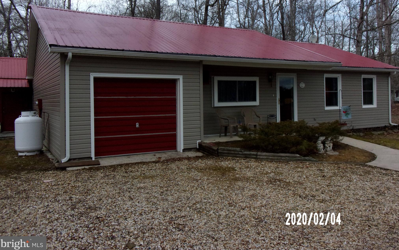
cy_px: 101
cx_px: 199
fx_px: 326
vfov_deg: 41.6
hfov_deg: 62.9
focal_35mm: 30
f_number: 10.8
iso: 160
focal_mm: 5.1
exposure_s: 1/85
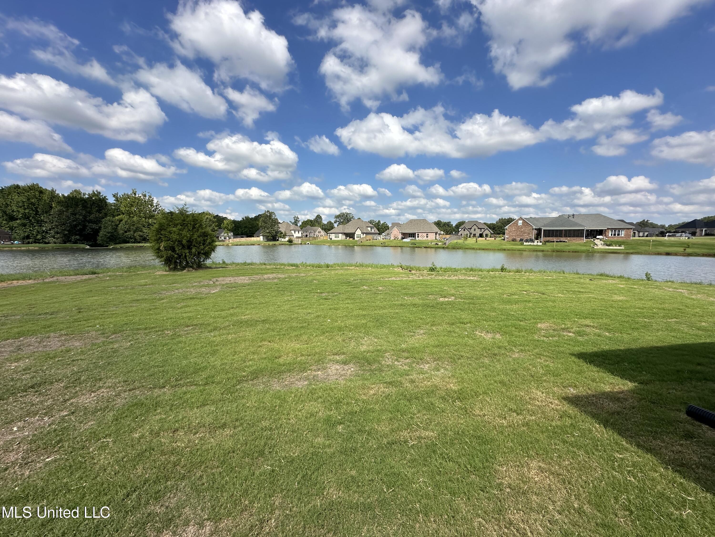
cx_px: 358
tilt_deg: -6.5
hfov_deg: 102.1
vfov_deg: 85.7
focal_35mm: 14
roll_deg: -2.1
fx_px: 289
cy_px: 268
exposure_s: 1/2506
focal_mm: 2.22
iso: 50
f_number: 2.2
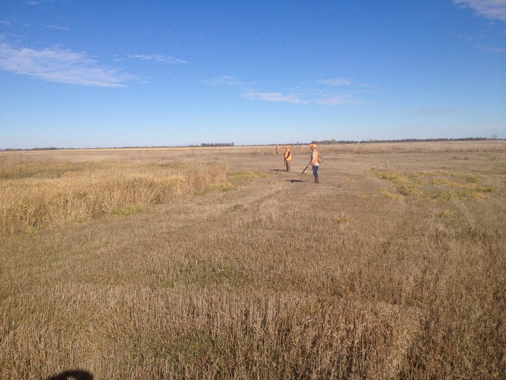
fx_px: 512
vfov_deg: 40.7
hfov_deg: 52.6
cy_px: 190
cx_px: 253
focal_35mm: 35
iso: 50
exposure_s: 1/2762
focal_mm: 4.28
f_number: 2.4
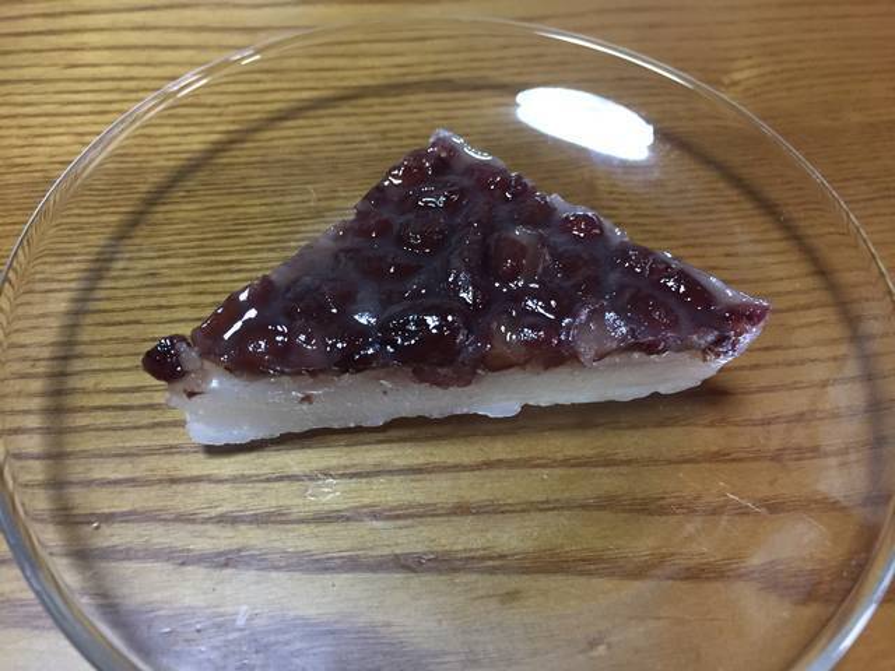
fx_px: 750
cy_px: 336
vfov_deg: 48.2
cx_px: 448
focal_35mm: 29
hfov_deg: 61.7
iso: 250
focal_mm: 4.15
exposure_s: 1/30
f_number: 2.2
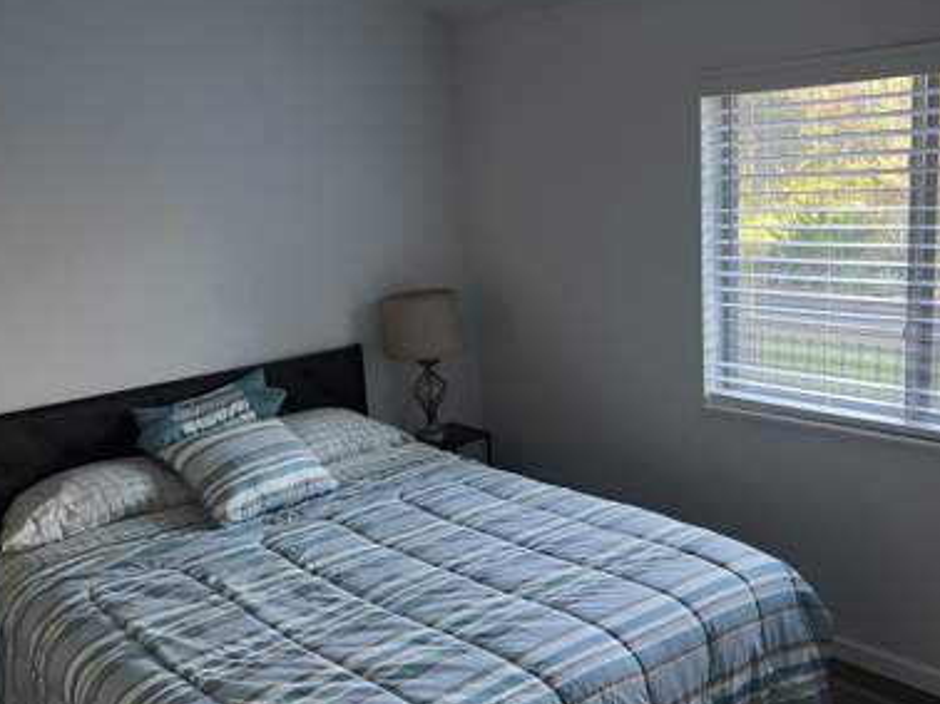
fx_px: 896
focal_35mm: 33
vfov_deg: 42.9
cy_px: 332
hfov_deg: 55.0
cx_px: 562
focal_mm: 5.7
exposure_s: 1/60
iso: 320
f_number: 1.5
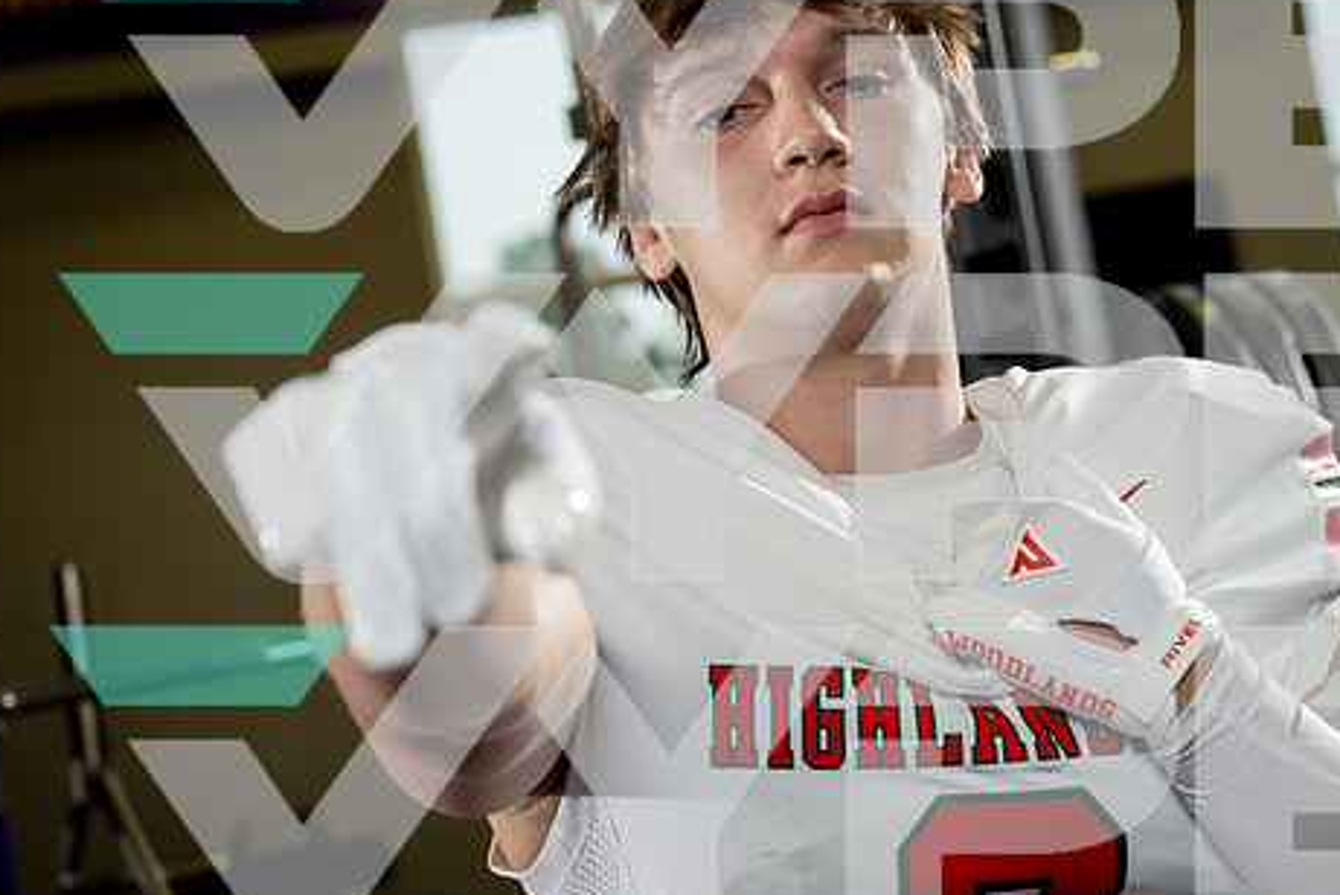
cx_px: 799
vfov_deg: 15.6
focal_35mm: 88
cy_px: 429
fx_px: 3277
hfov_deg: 23.1
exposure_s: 1/250
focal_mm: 70
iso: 640
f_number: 4.5
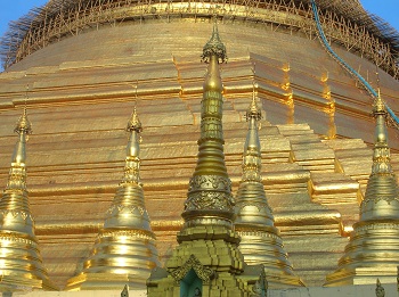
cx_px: 200
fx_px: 897
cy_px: 148
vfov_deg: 18.8
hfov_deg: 25.1
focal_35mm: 78
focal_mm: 13
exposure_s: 1/90
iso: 50
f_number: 6.9
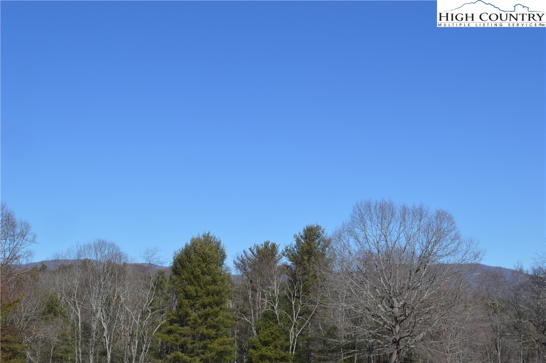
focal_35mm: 52
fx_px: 795
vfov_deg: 25.7
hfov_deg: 37.9
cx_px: 273
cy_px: 182
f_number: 9
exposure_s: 1/320
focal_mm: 35
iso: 100
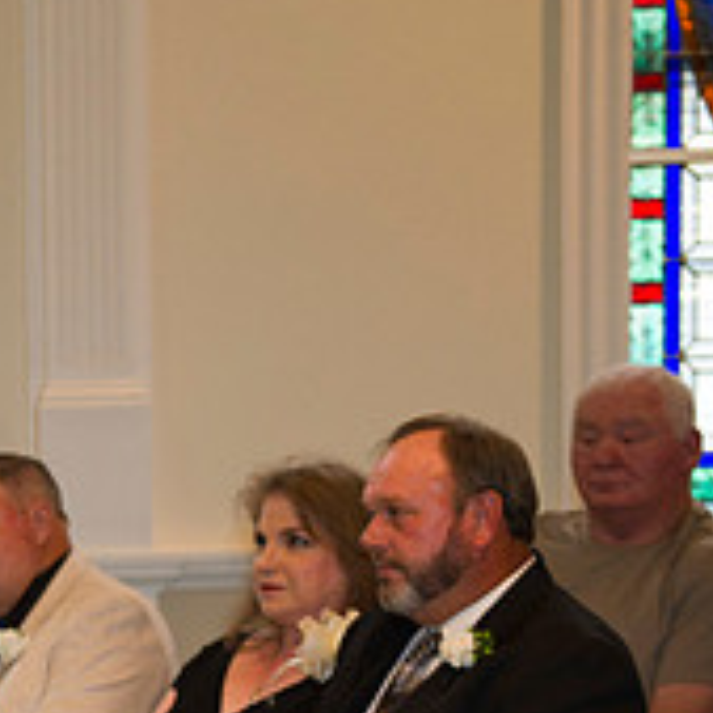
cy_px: 616
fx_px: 3729
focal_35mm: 160
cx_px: -481
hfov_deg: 10.4
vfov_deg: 10.9
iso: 1600
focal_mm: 55
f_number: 2.8
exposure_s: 1/60
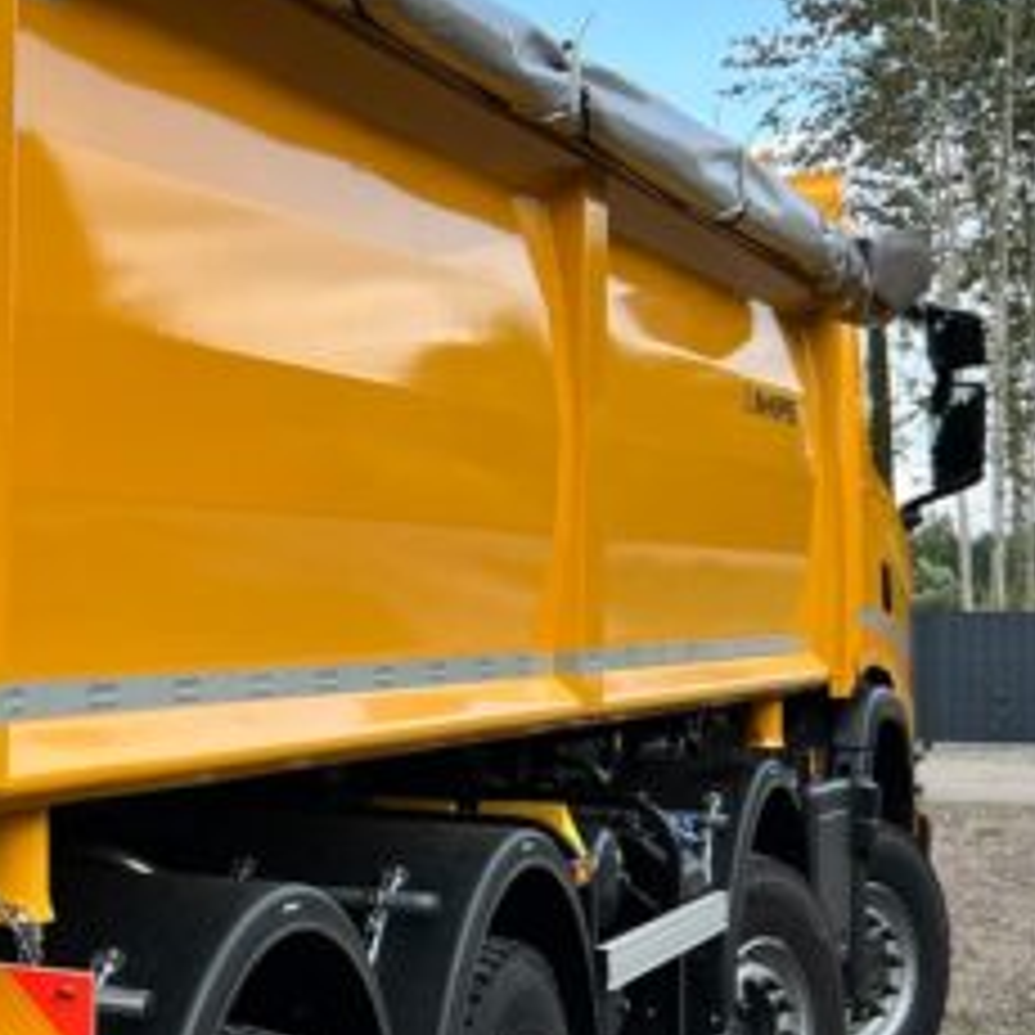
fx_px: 2706
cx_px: -310
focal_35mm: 80
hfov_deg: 19.9
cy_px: 576
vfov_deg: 21.6
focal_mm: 5.7
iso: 50
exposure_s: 1/1901
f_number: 1.5
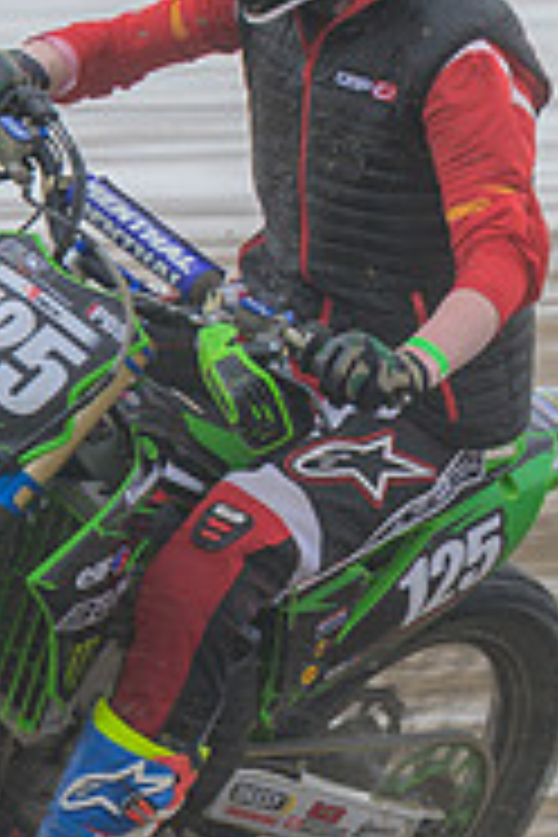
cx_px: -71
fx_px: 9997
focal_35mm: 430
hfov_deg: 3.2
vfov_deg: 4.8
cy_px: 467
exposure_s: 1/320
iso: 64
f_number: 4
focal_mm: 77
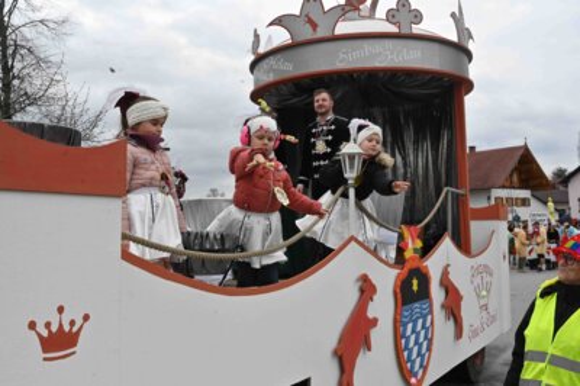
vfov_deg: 34.2
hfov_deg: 49.6
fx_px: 628
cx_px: 290
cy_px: 193
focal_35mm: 39
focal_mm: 39
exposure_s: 1/800
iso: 2500
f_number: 14
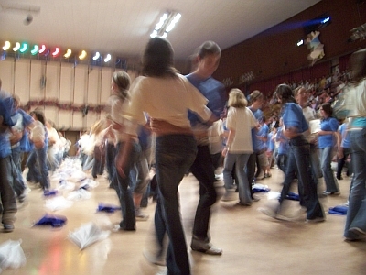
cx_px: 183
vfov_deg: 41.8
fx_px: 359
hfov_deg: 54.0
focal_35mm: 34
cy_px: 138
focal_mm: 5.6
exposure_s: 1/8
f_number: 2.7
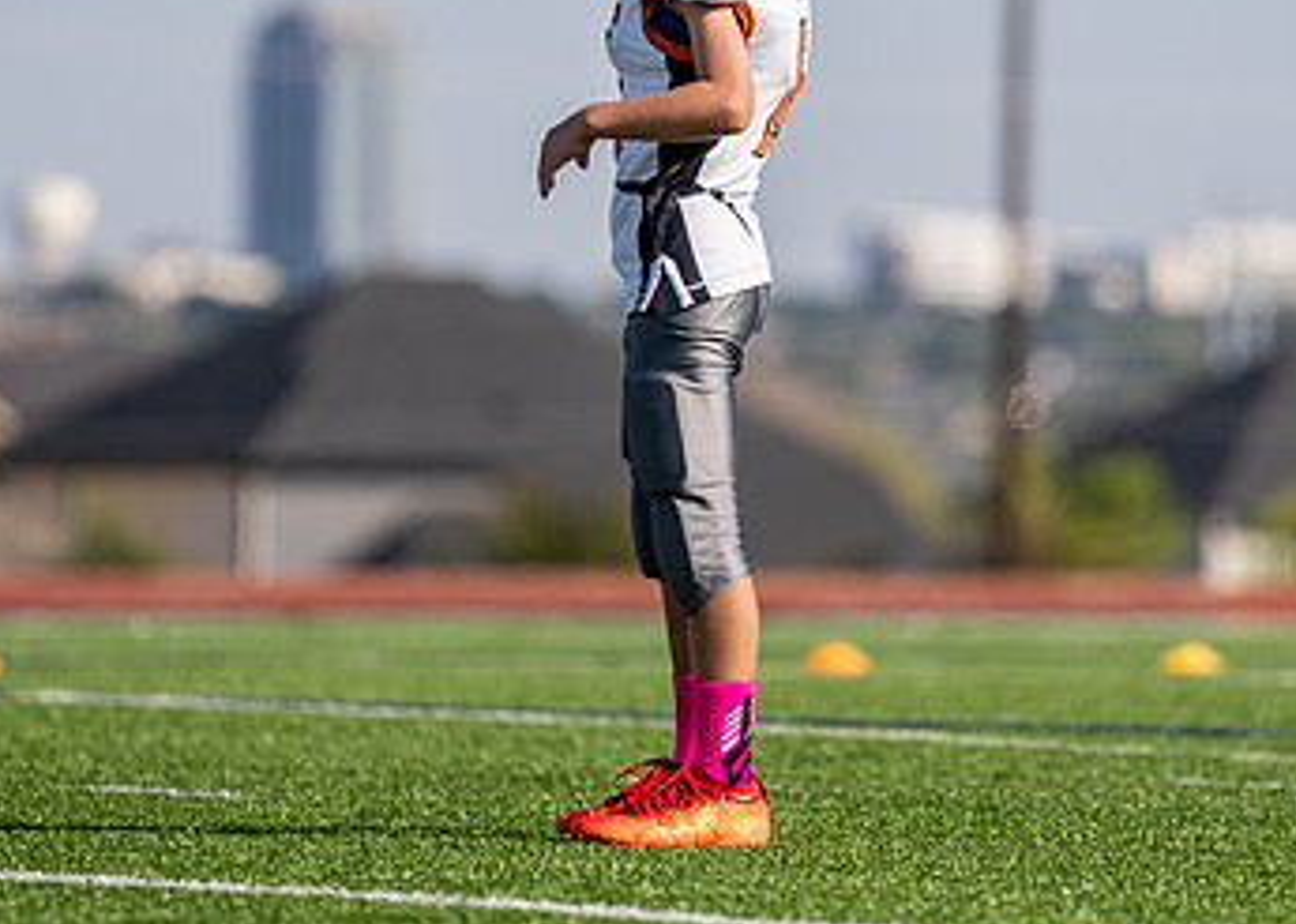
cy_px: 240
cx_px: 723
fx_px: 14530
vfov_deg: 3.6
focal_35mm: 395
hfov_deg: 5.1
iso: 100
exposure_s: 1/2500
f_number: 2.8
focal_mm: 200
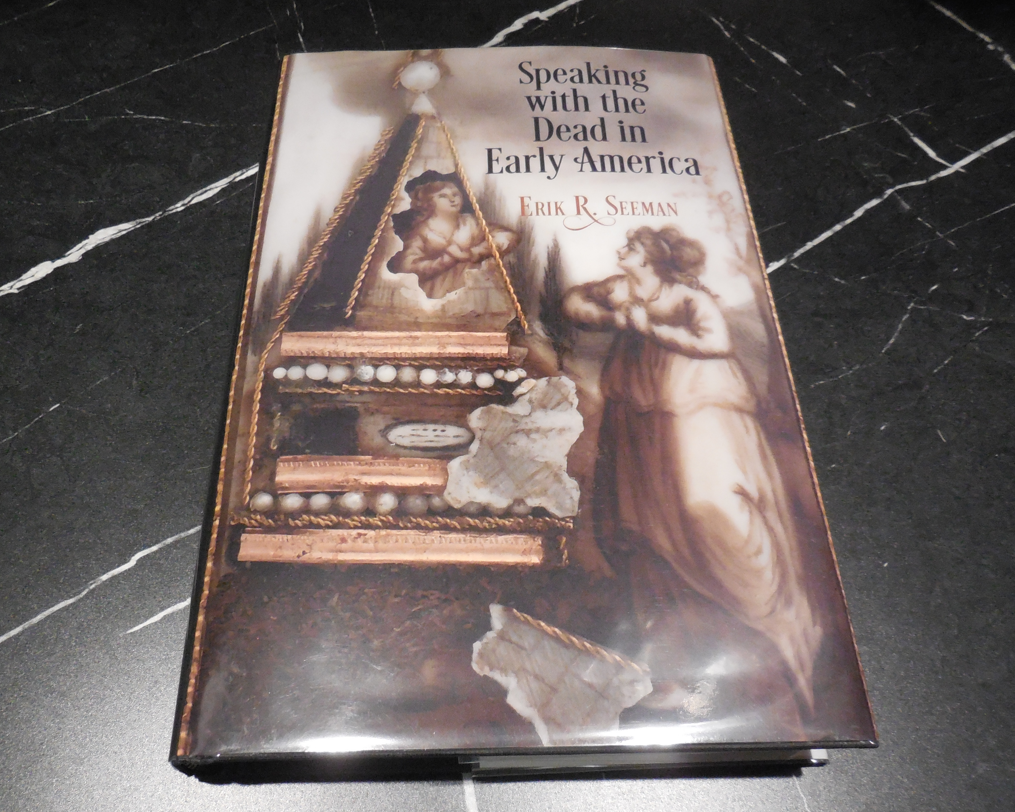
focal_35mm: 27
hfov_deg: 64.1
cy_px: 414
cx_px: 494
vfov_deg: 53.2
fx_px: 811
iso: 800
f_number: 3.1
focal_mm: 4.5
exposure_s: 1/200
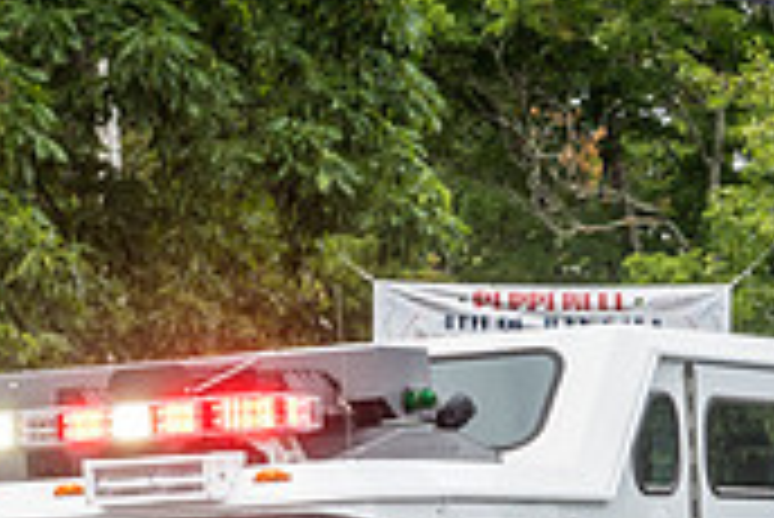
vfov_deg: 6.4
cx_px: 374
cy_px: 763
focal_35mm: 212
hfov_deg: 9.7
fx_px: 4562
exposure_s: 1/100
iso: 200
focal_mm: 42
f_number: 13
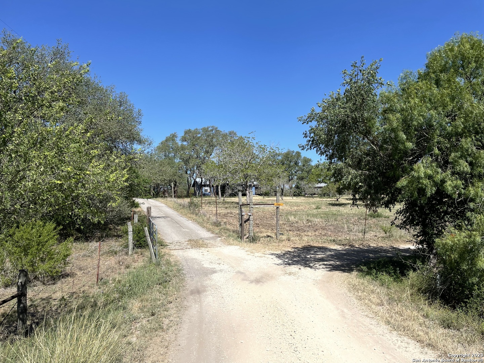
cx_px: 242
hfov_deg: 67.3
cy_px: 182
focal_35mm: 26
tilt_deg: +5.2
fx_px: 364
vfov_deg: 53.1
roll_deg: +1.3
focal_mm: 4.2
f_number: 1.6
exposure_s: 1/3125
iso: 32
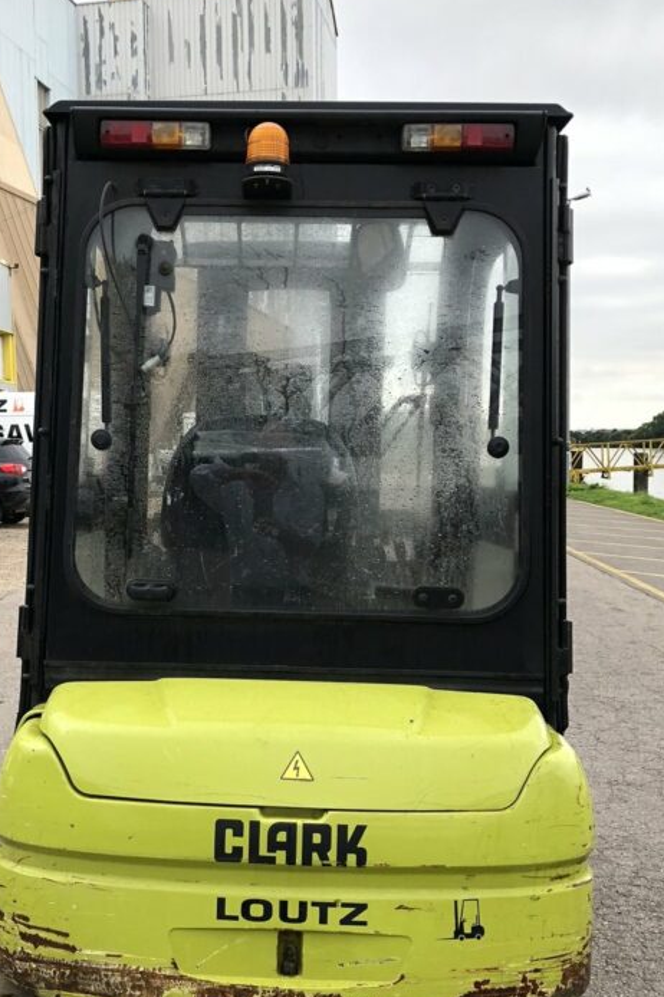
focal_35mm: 43
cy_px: 579
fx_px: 1191
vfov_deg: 45.3
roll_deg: +1.7
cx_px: 230
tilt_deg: -2.9
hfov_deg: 31.0
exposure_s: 1/716
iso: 20
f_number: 1.8
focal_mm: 4
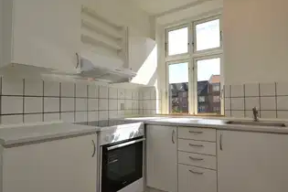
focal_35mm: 20
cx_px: 163
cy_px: 96
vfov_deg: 61.9
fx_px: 160
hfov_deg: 83.5
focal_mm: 10
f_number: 6.3
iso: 100
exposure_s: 1/160
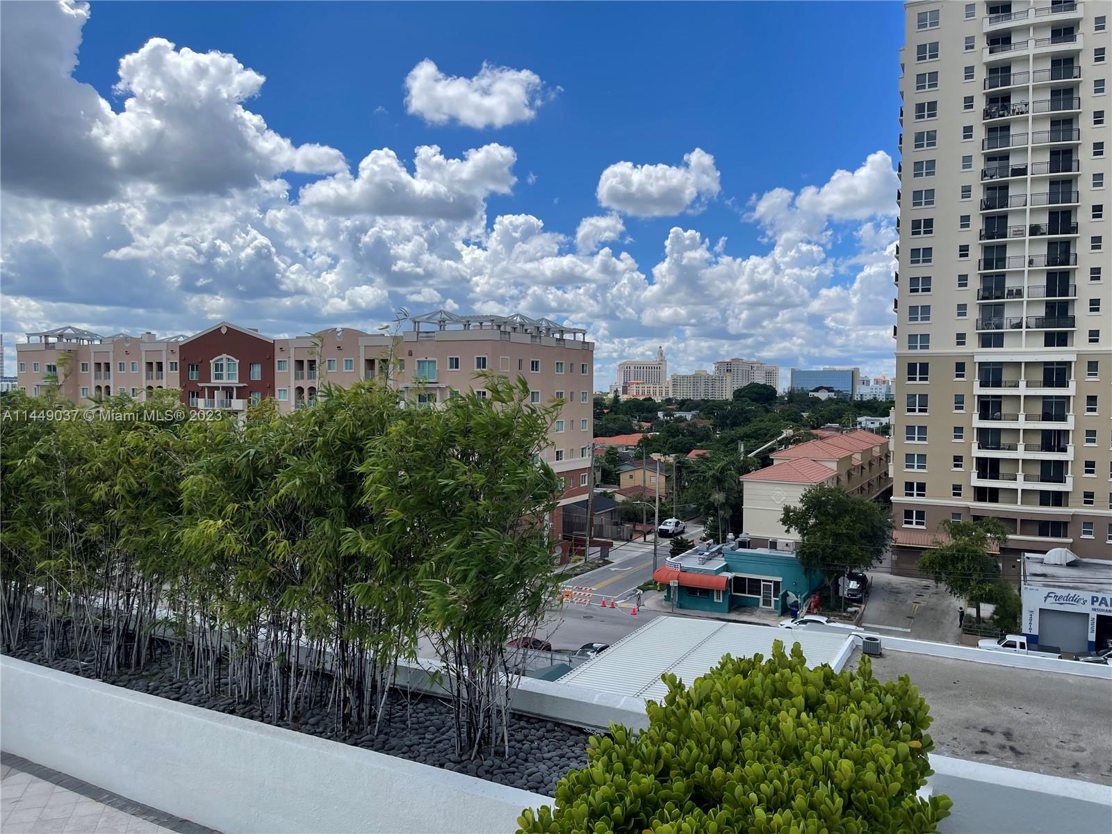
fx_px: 835
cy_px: 417
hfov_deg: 67.3
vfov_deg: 53.1
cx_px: 556
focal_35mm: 26
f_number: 1.6
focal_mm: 5.1
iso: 32
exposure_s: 1/4525
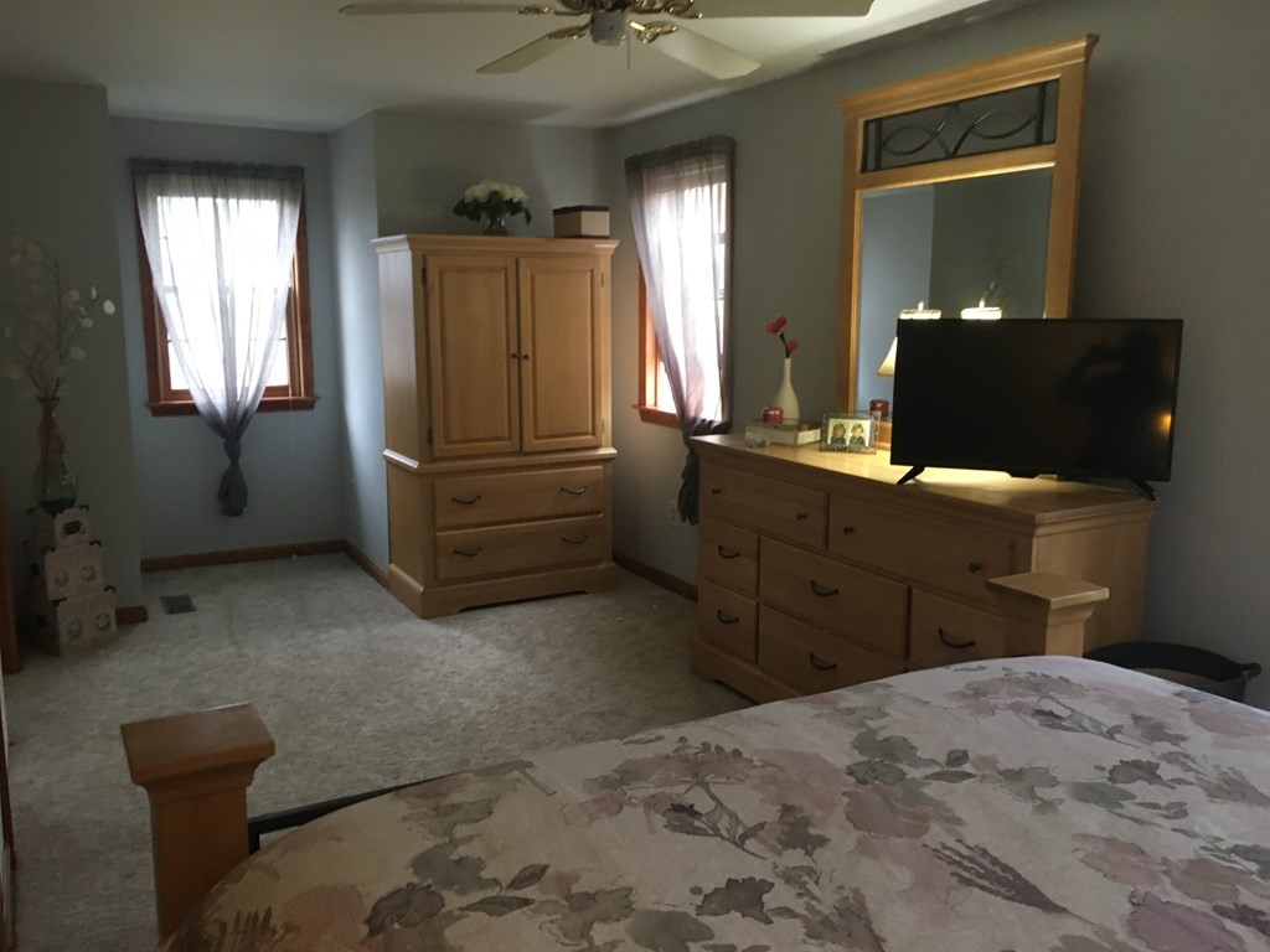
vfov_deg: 48.2
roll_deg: -2.3
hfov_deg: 61.7
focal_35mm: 29
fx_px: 1064
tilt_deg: -6.6
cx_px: 635
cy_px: 476
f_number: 2.2
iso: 160
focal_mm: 4.15
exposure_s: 1/30
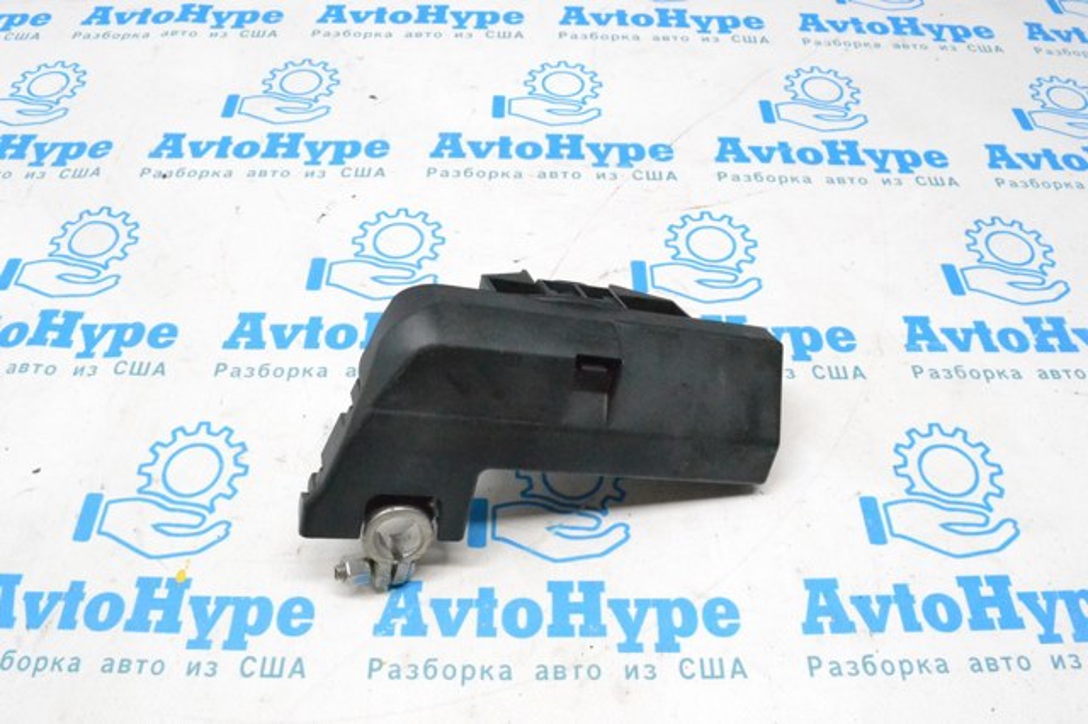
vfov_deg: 47.9
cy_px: 362
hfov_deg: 67.4
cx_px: 544
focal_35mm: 27
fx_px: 816
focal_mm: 18
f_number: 13
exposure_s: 1/100
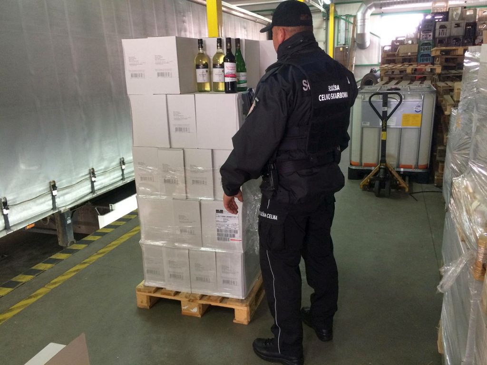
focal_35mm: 29
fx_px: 408
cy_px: 182
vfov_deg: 48.2
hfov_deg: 61.7
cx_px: 244
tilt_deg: -15.3
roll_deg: +2.7
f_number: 2.2
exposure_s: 1/33
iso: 200
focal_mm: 4.15
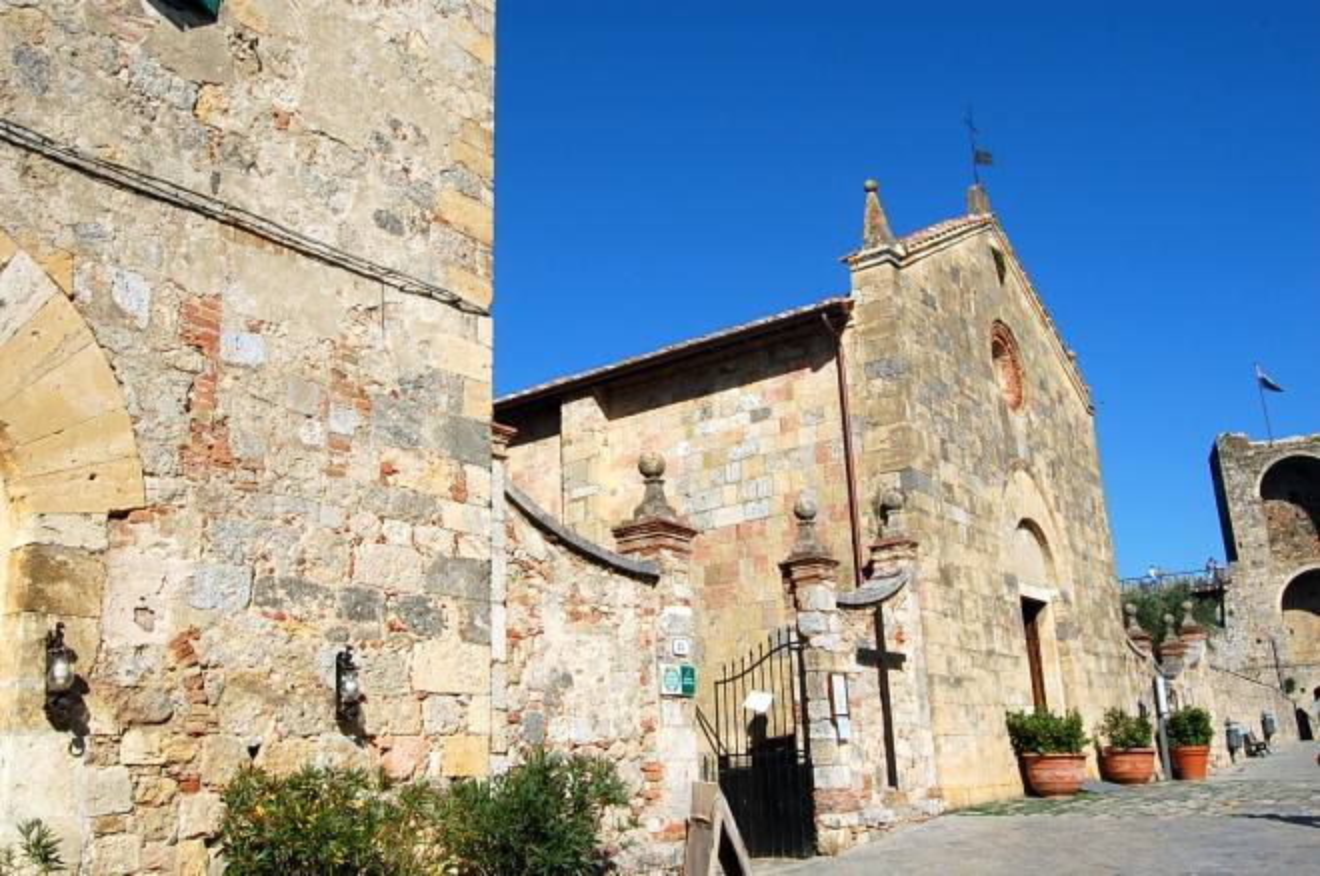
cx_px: 660
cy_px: 438
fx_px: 1098
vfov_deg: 43.5
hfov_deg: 62.0
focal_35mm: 30
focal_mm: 20
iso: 200
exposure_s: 1/400
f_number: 11
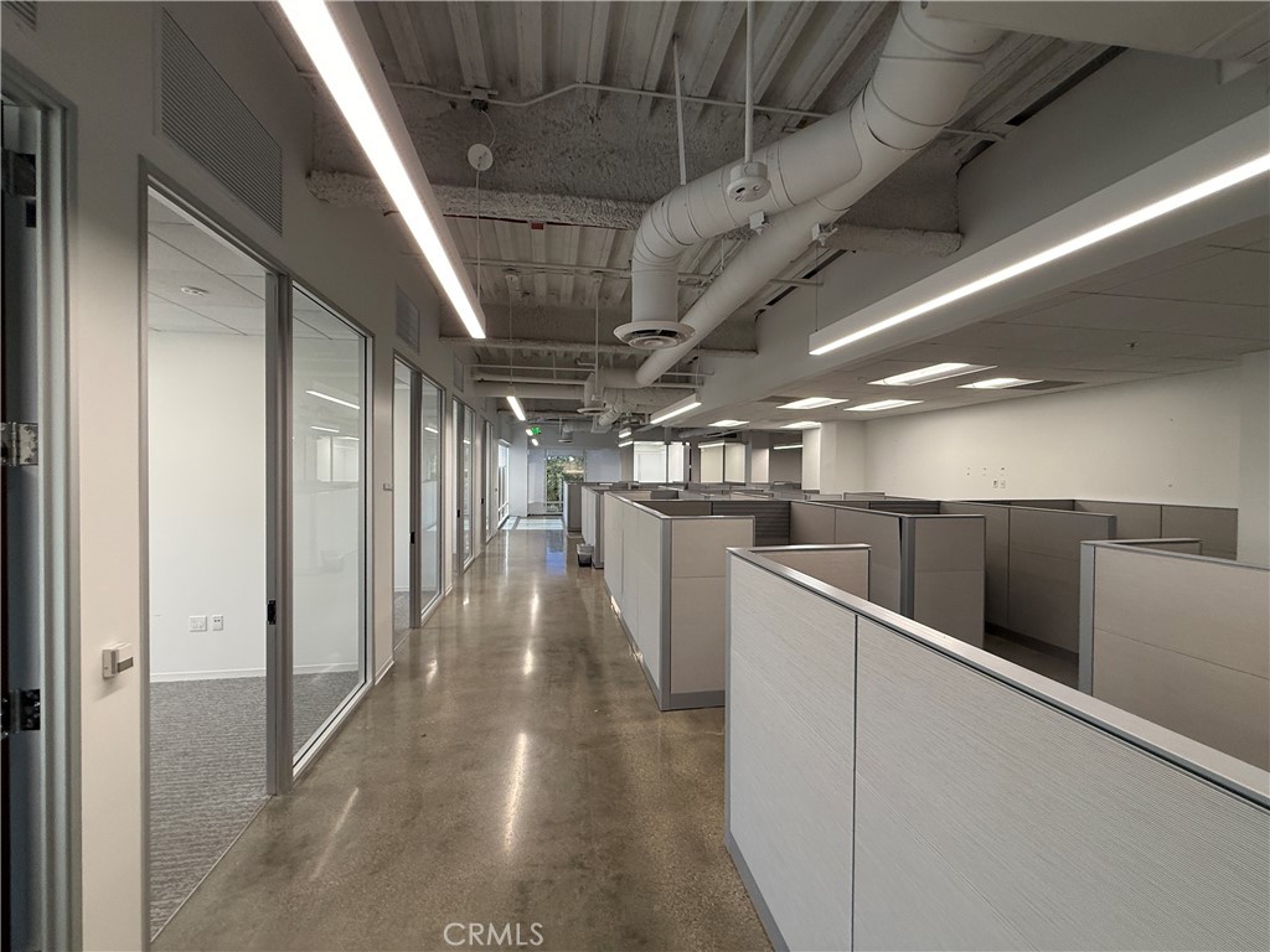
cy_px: 476
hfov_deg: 102.1
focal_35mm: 14
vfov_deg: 85.7
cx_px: 635
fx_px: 514
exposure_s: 1/120
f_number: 2.2
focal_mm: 2.22
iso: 200
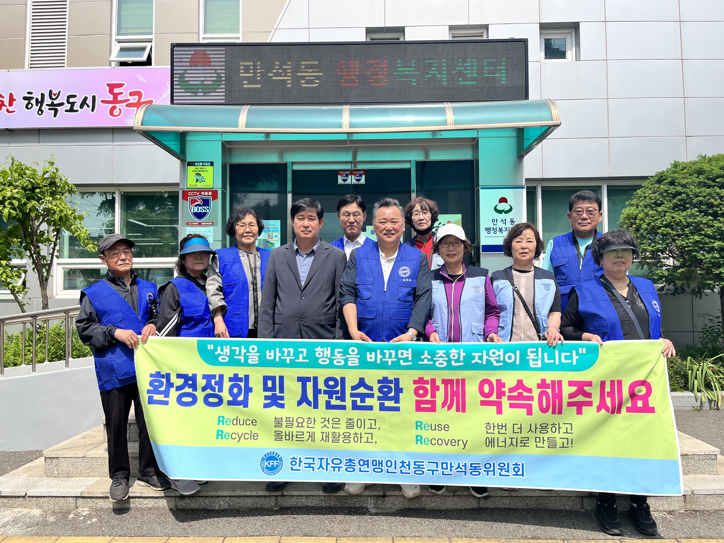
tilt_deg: +3.0
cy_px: 272
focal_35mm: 26
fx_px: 544
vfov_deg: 53.1
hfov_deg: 67.3
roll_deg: +1.0
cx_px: 362
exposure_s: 1/2513
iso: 50
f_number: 1.6
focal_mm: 5.1
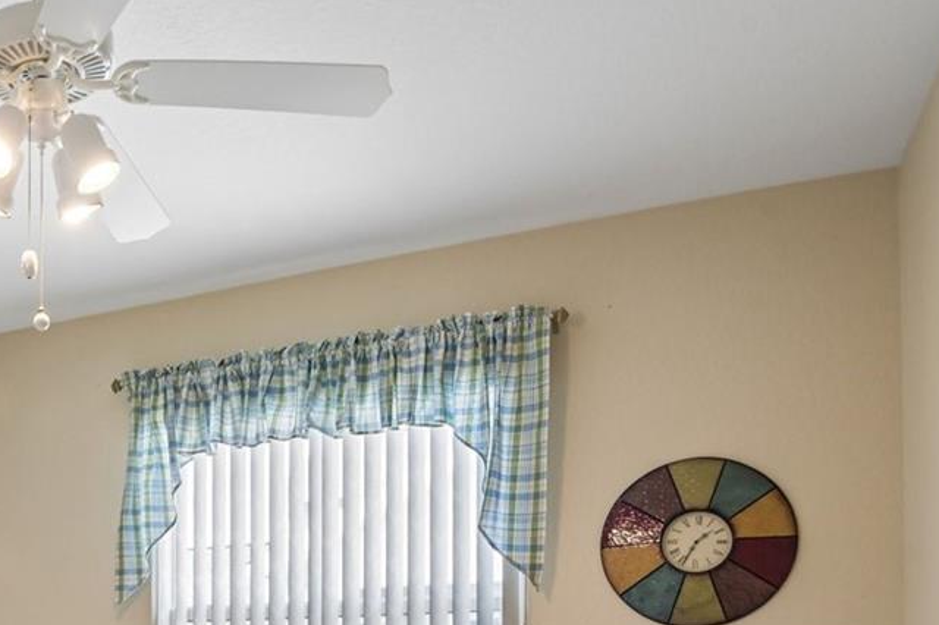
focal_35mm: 40
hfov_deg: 41.8
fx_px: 1043
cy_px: 697
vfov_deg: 29.8
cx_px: -7
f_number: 8
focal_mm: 16
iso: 400
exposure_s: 1/25
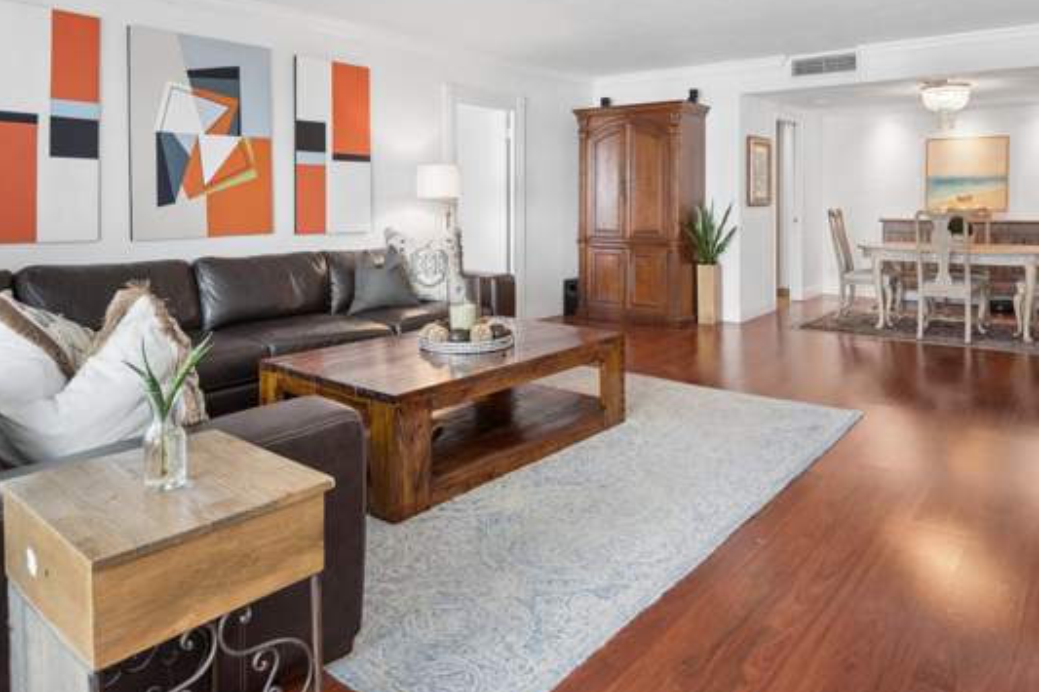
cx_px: 573
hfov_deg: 73.5
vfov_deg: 51.7
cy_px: 211
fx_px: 692
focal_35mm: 24
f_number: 8
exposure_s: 1/5
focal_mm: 16
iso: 250
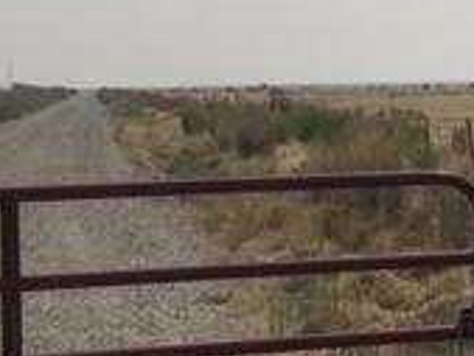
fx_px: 1507
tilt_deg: -1.4
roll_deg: +2.0
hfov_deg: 17.2
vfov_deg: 13.5
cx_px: 533
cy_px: 146
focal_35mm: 110
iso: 32
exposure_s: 1/5650
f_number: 2.2
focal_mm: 4.15
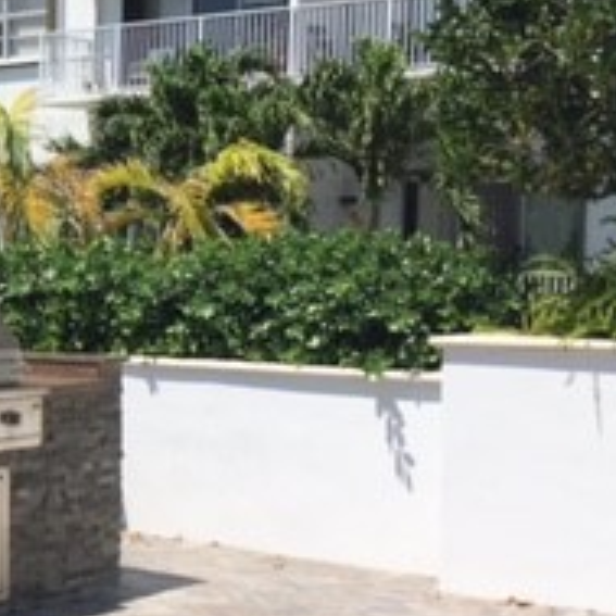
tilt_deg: -3.2
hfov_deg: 18.0
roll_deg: -0.1
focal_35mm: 87
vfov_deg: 19.9
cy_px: 345
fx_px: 1752
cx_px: -277
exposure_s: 1/2475
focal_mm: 4.15
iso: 32
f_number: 2.2
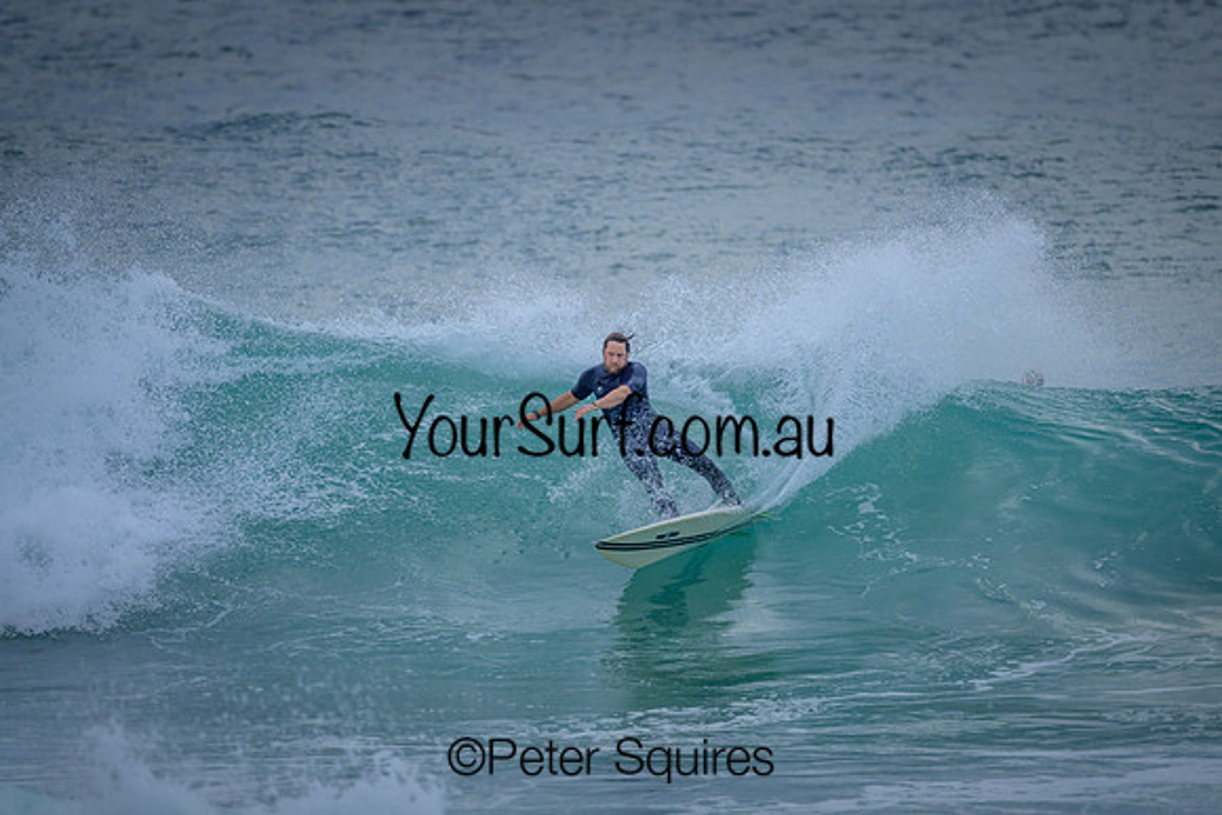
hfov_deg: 2.5
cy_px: 399
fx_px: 27717
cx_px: 624
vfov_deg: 1.7
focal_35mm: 816
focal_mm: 800
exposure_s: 1/2000
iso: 800
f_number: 6.3
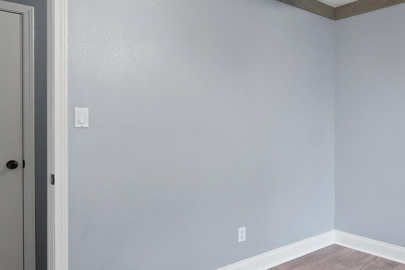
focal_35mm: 30
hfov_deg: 57.5
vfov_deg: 43.6
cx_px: 322
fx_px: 338
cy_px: 130
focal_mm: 10
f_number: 8
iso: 400
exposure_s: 1/3
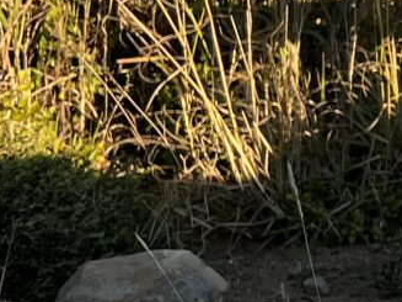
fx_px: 1892
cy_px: 52
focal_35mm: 163
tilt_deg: -3.1
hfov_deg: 9.7
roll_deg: +0.0
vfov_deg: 9.1
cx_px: 1157
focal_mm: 5.7
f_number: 1.5
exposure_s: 1/1266
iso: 50
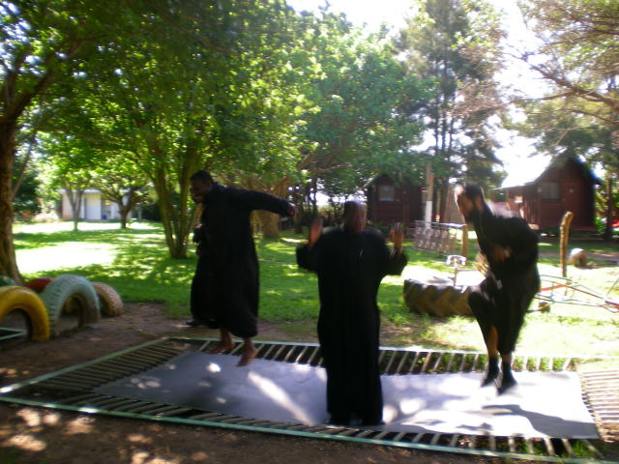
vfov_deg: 37.7
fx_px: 680
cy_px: 232
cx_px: 310
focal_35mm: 38
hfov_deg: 49.0
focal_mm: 6.3
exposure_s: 1/56.8
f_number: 3.1
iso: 50
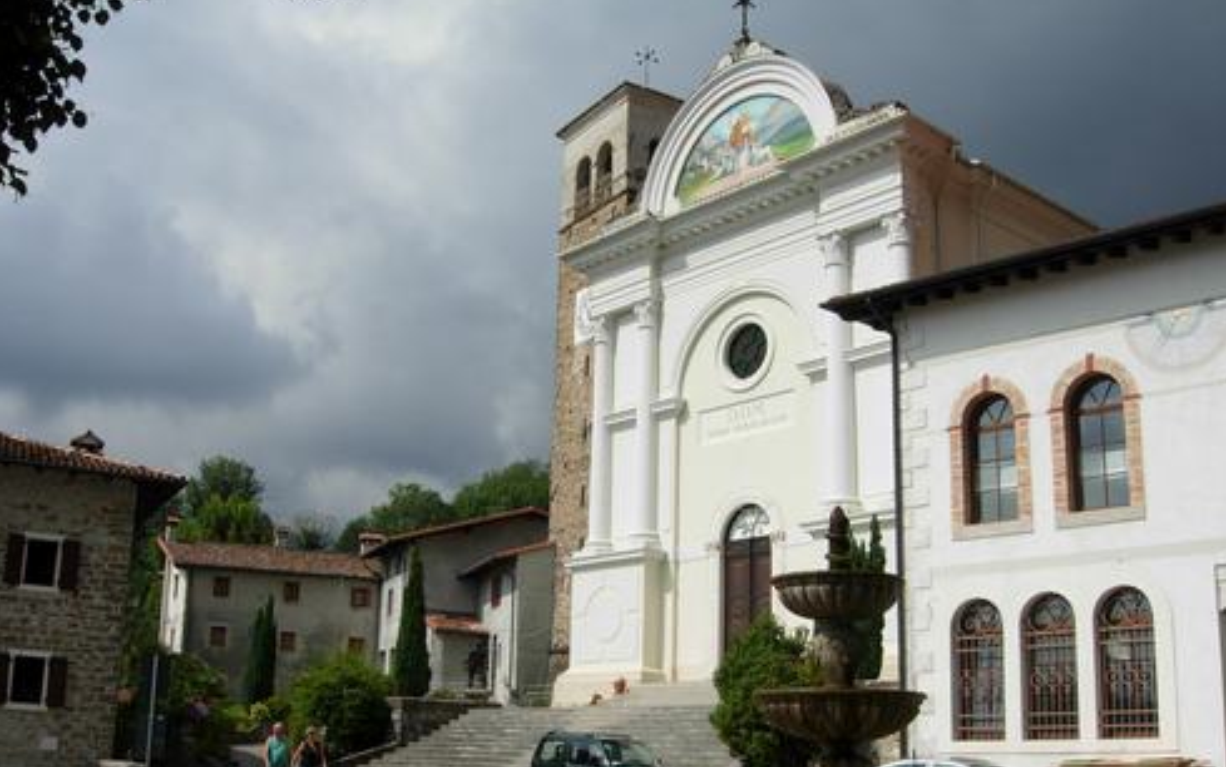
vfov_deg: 32.7
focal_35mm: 39
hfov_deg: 50.4
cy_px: 455
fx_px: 1304
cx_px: 614
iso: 50
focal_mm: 7.5
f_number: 7.6
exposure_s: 1/395
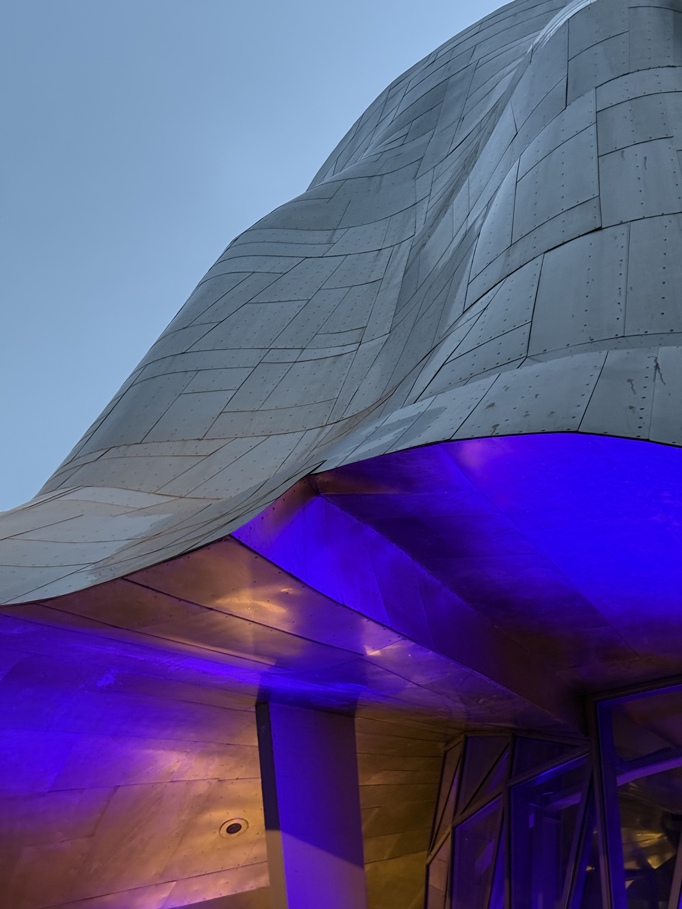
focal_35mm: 48
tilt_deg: +36.4
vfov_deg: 39.7
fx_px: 1261
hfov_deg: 30.3
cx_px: 341
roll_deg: -1.6
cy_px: 454
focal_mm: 6.76
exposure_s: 1/30
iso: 400
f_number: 1.78
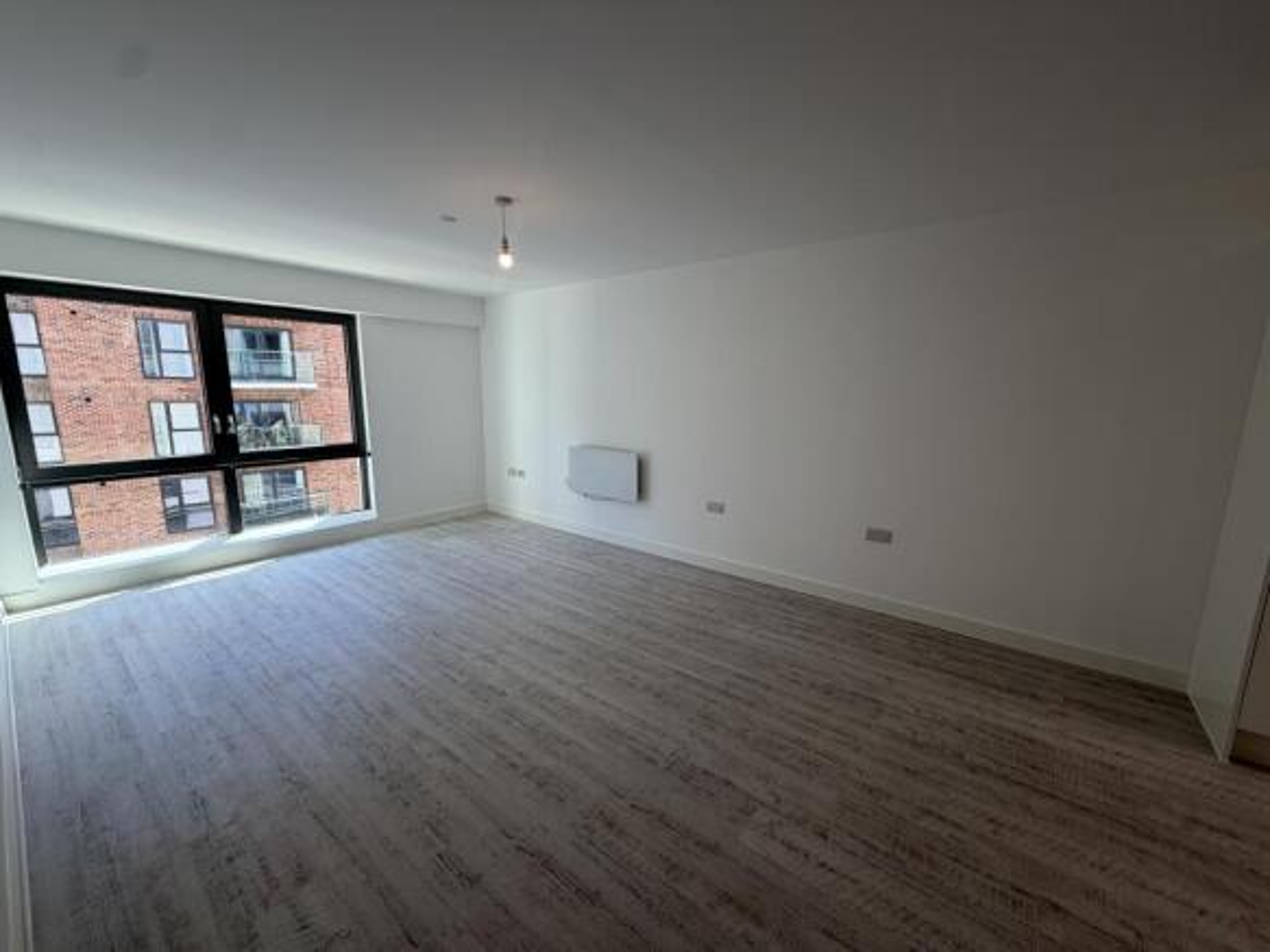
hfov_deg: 102.1
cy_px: 476
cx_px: 635
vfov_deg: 85.7
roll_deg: +0.0
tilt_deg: -10.0
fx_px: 514
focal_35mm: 14
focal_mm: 2.22
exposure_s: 1/100
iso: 32
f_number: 2.2
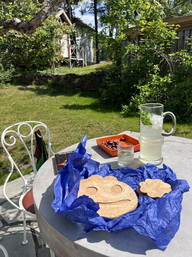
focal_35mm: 26
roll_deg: +3.3
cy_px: 128
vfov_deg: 67.3
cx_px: 96
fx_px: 192
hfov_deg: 53.1
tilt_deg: -16.0
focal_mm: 5.7
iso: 50
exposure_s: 1/3460
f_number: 1.5
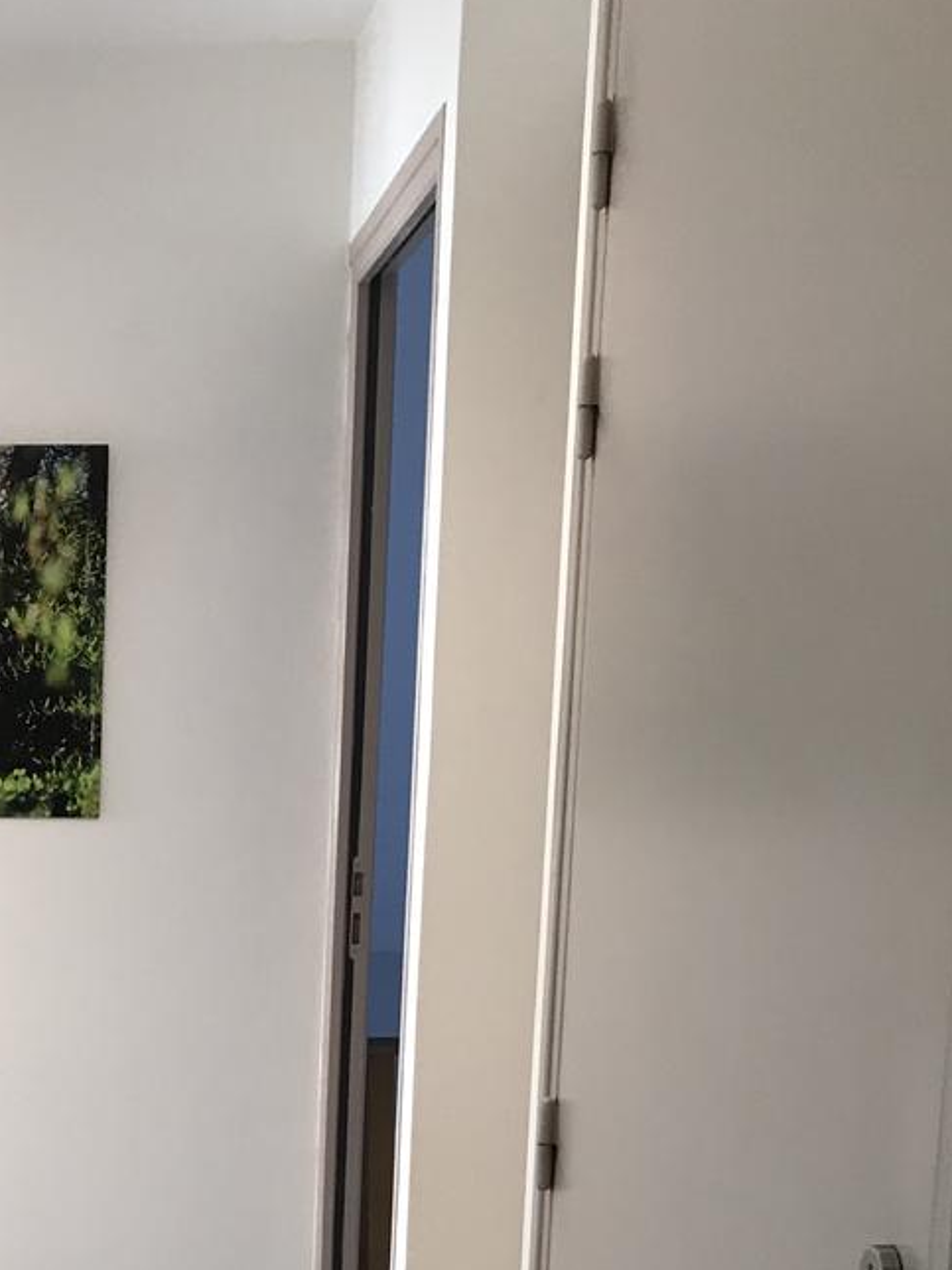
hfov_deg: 21.2
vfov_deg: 28.5
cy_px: 1177
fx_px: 2383
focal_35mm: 65
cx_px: -142
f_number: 1.8
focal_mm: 3.99
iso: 25
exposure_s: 1/33
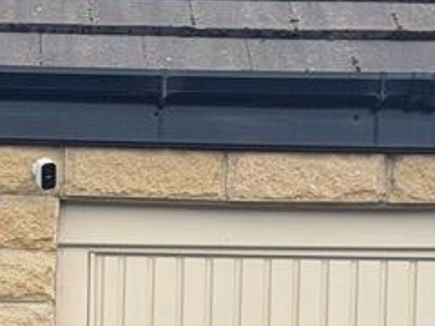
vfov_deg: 5.6
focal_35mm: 256
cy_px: 766
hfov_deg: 7.7
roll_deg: -0.9
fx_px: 3217
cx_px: -16
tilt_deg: -2.8
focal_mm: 6.76
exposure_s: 1/1100
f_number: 1.78
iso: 64
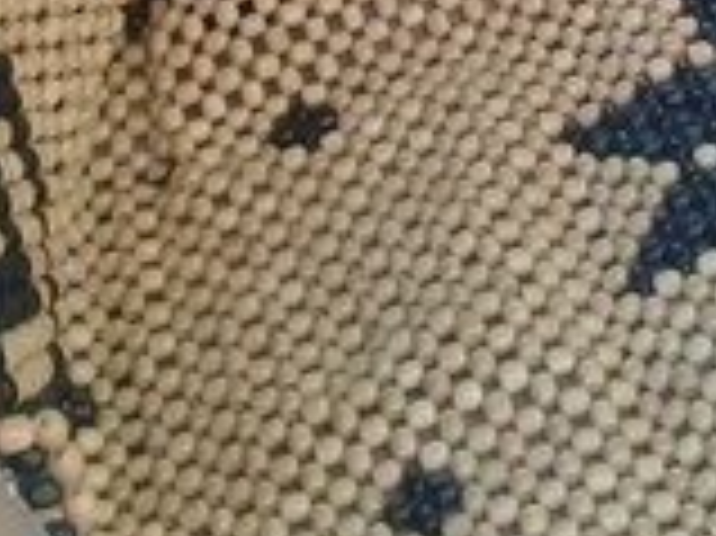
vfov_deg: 10.7
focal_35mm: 129
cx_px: 572
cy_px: -444
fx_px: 2666
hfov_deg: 15.2
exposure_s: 1/140
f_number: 2.2
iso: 50
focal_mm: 3.3
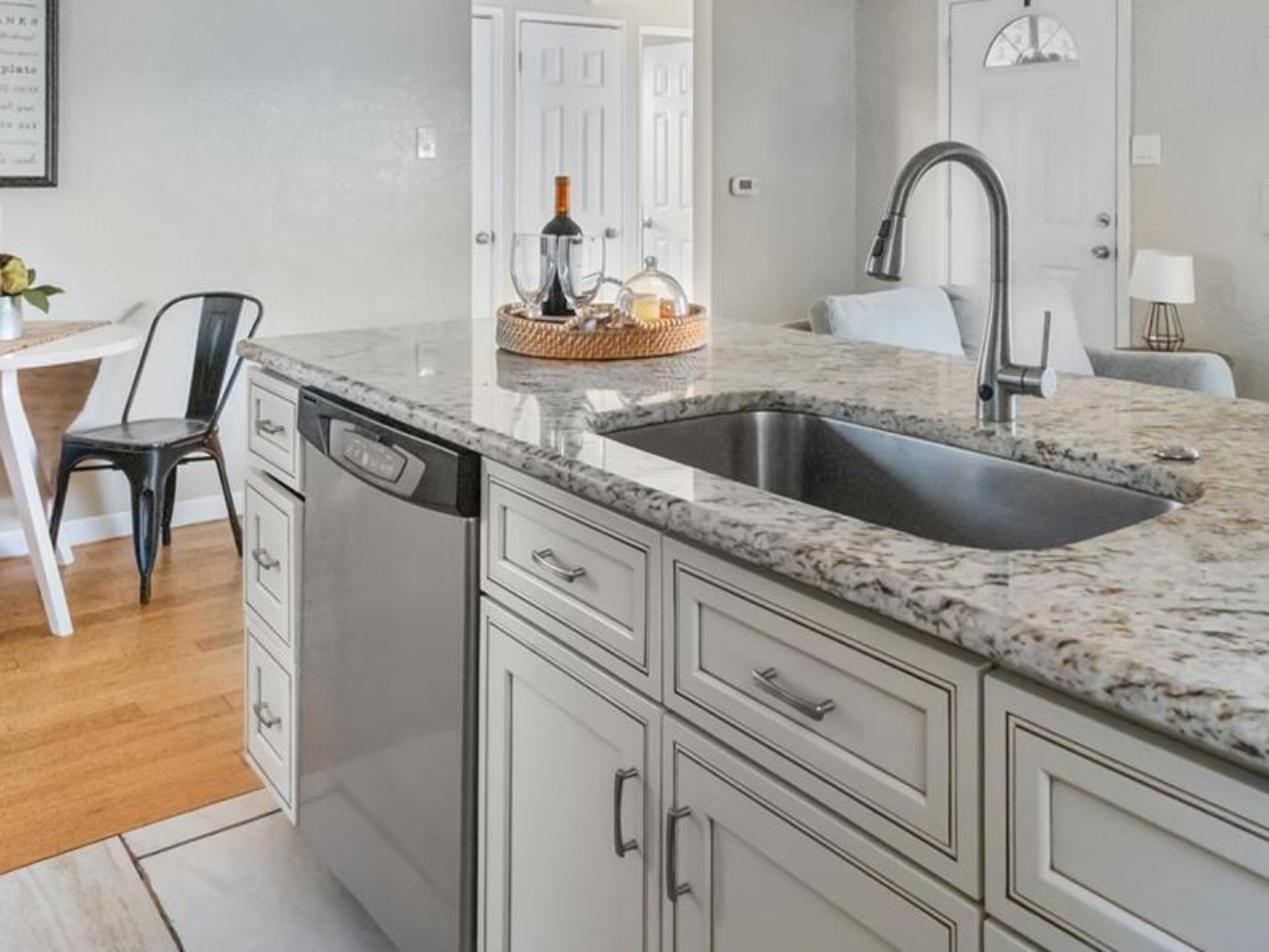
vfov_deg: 42.7
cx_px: 723
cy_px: 146
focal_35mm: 31
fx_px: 1137
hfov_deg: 58.1
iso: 4000
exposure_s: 1/13
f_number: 7.1
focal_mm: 16
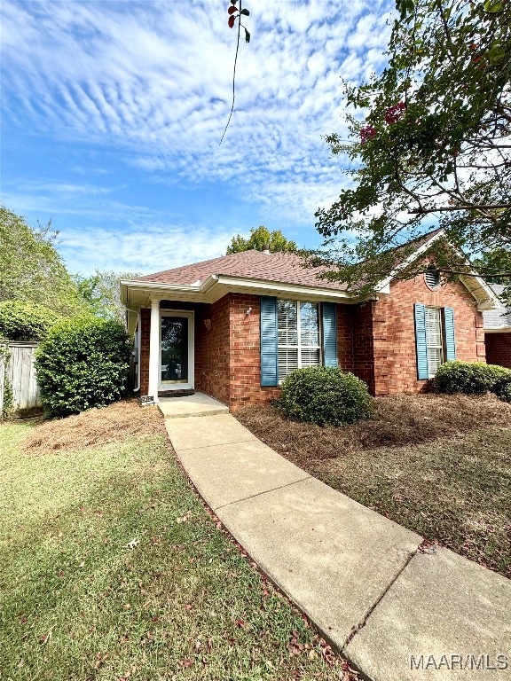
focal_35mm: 14
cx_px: 256
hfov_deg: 85.7
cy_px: 340
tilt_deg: +3.4
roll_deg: +0.8
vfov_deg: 102.1
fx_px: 276
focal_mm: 2.22
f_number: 2.2
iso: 50
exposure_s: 1/932
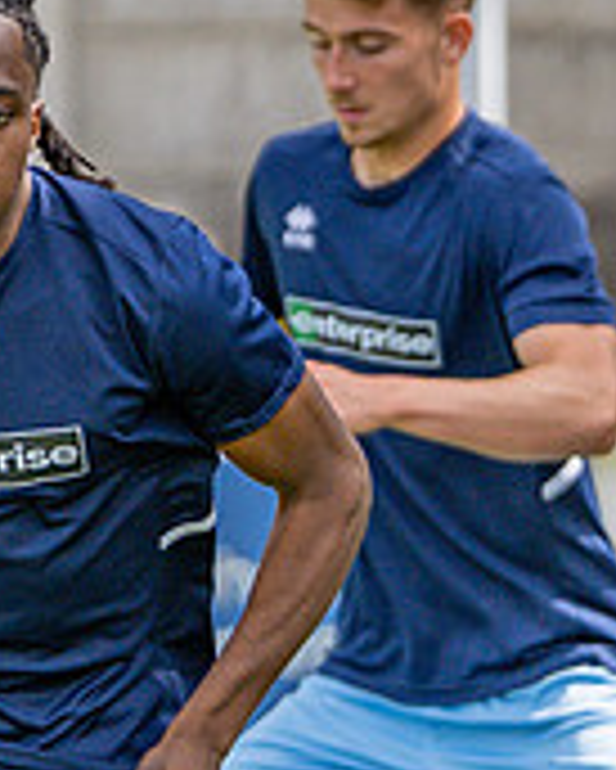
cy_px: 502
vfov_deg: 3.2
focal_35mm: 604
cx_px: 390
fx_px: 13752
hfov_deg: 2.6
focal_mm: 85
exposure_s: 1/6400
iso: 180
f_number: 1.6
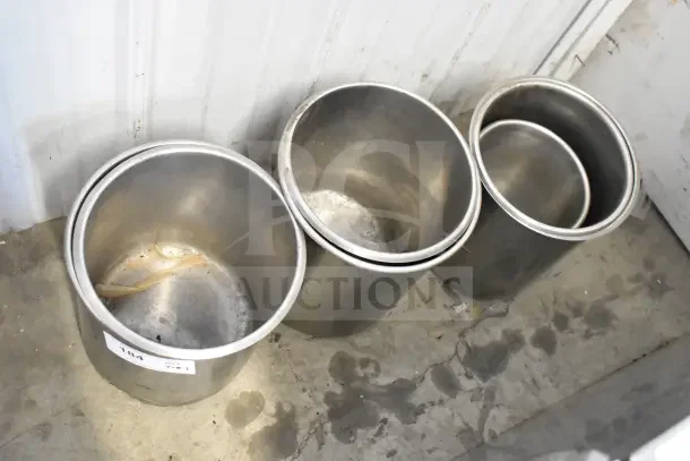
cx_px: 345
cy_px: 230
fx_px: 805
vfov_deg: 31.9
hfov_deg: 46.4
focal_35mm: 42
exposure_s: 1/60
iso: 6400
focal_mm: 28
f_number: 4.2
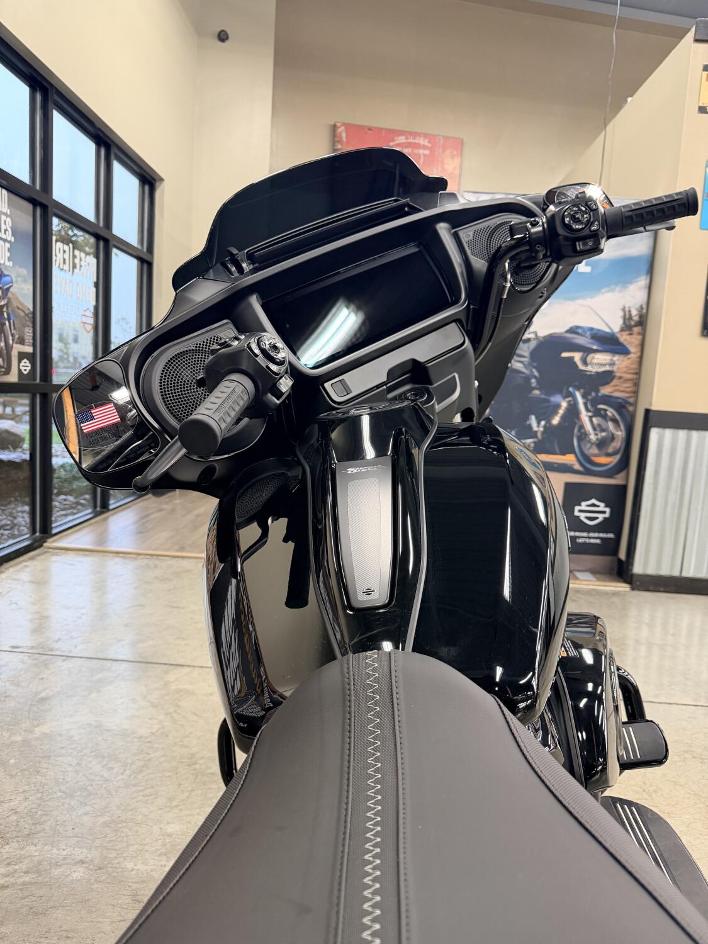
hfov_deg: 56.8
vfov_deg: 71.6
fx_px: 654
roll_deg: -3.6
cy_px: 472
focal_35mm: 24
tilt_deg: -7.1
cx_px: 354
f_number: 1.78
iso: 250
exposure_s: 1/60
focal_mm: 6.76
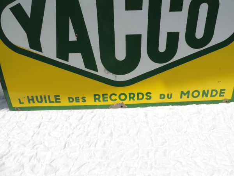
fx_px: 162
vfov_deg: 56.8
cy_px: 88
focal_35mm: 24
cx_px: 117
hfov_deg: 71.6
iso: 80
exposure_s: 1/1250
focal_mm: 4.3
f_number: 3.7
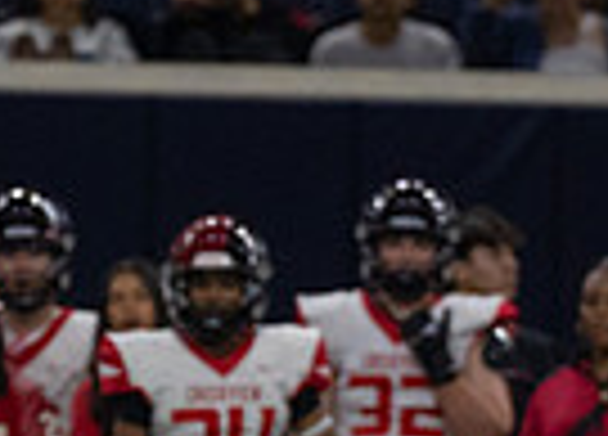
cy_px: 727
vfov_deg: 1.2
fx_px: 21420
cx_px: 285
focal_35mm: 1238
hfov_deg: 1.6
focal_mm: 200
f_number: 2.8
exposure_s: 1/1250
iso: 1600
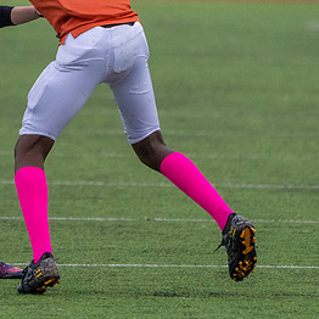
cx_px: -121
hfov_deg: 2.0
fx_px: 9008
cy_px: 64
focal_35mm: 864
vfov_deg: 2.0
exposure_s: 1/1000
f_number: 5.6
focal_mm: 306
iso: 3200
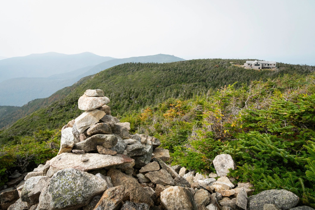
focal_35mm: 24
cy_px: 105
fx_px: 210
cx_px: 158
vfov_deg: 53.1
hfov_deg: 73.7
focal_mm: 24
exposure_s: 1/160
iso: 1600
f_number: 20
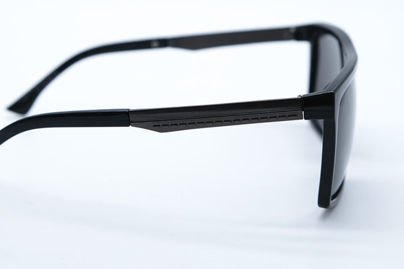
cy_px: 128
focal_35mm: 86
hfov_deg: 23.6
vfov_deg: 15.9
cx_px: 165
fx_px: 965
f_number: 5
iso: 160
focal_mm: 37.4
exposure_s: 1/210
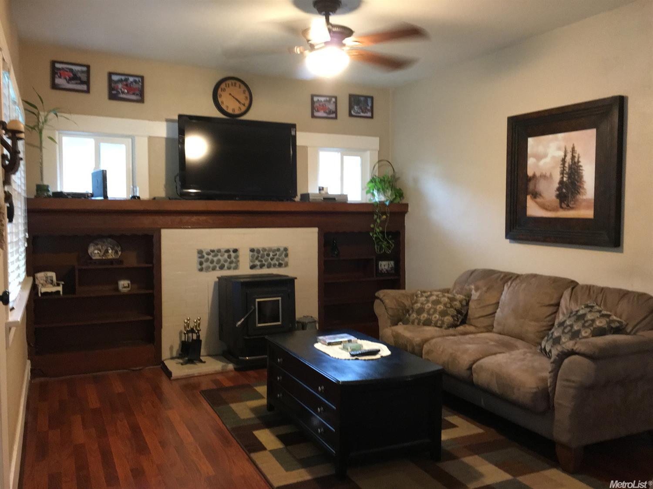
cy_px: 244
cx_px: 326
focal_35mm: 29
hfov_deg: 61.7
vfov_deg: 48.2
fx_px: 547
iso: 250
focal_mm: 4.15
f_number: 2.2
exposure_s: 1/15
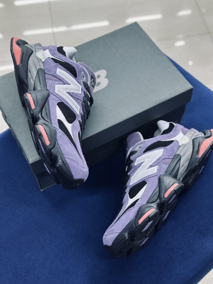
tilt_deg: -57.7
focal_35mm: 48
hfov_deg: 30.3
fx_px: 394
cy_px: 142
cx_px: 106
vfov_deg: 39.7
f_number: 1.78
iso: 100
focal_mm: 6.86
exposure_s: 1/100
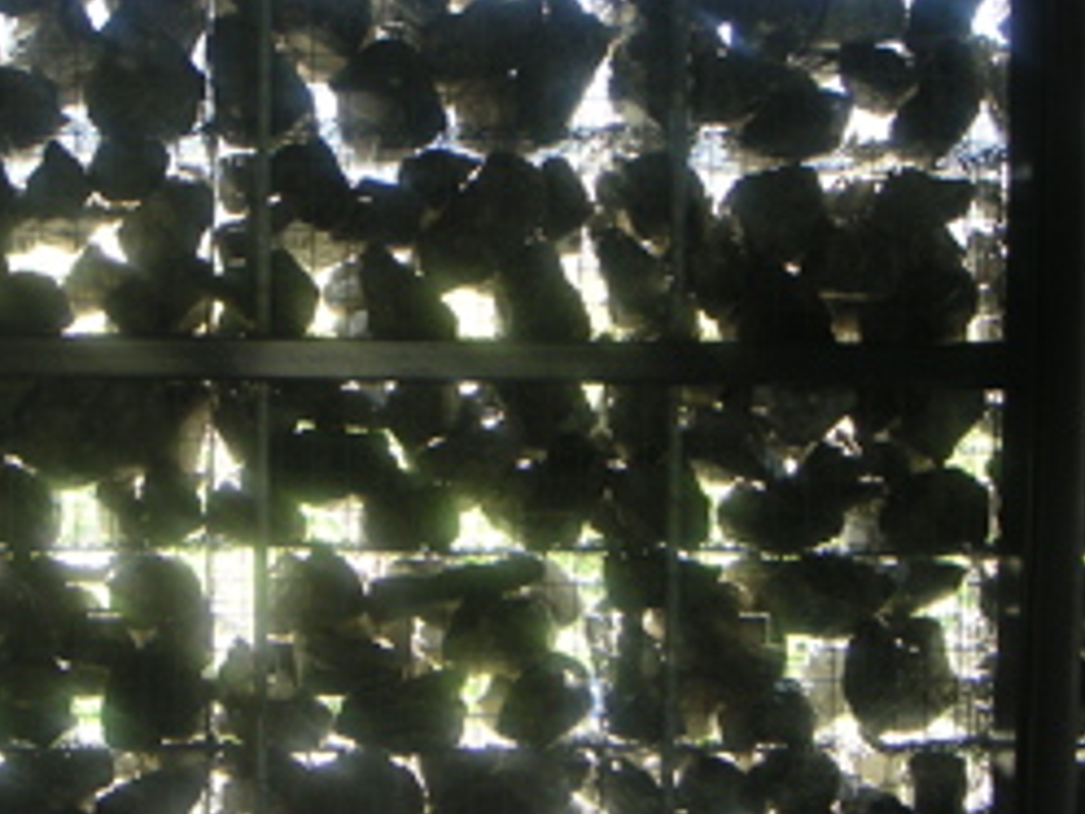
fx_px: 2163
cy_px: 370
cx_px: 324
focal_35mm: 69
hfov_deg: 27.9
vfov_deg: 21.3
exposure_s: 1/45
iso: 80
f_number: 2.8
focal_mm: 6
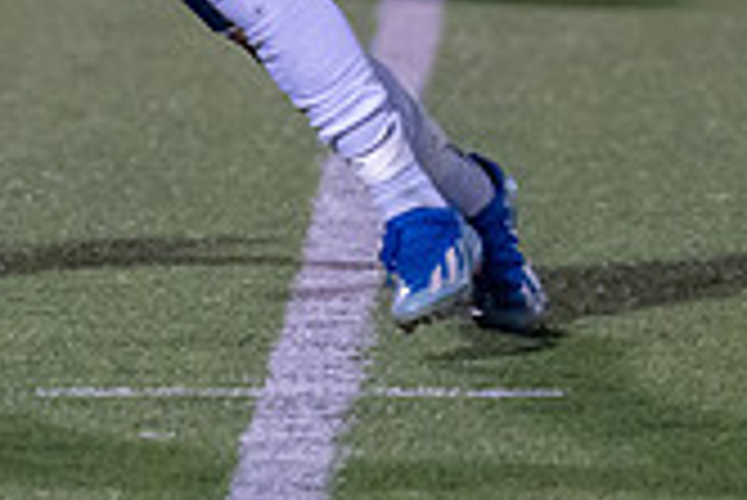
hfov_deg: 2.1
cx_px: -777
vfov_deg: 1.4
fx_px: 20809
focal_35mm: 1002
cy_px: -192
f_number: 2.8
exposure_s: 1/1000
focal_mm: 157
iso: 3200
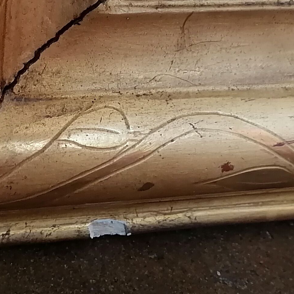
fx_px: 913
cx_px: 85
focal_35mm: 95
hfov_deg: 18.2
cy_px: 45
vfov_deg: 18.1
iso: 125
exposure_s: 1/33.3
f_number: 1.8
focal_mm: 5.3
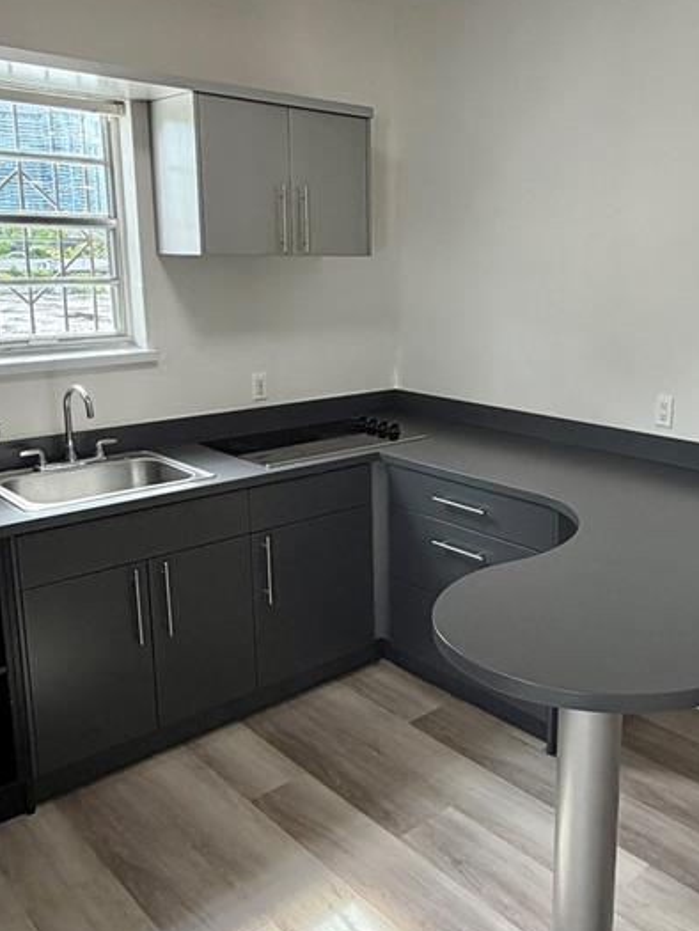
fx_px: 861
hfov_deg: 43.5
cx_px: 468
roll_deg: +0.0
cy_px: 431
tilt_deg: -11.3
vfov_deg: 56.7
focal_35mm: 32
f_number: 2.2
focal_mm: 2.22
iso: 125
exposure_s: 1/120
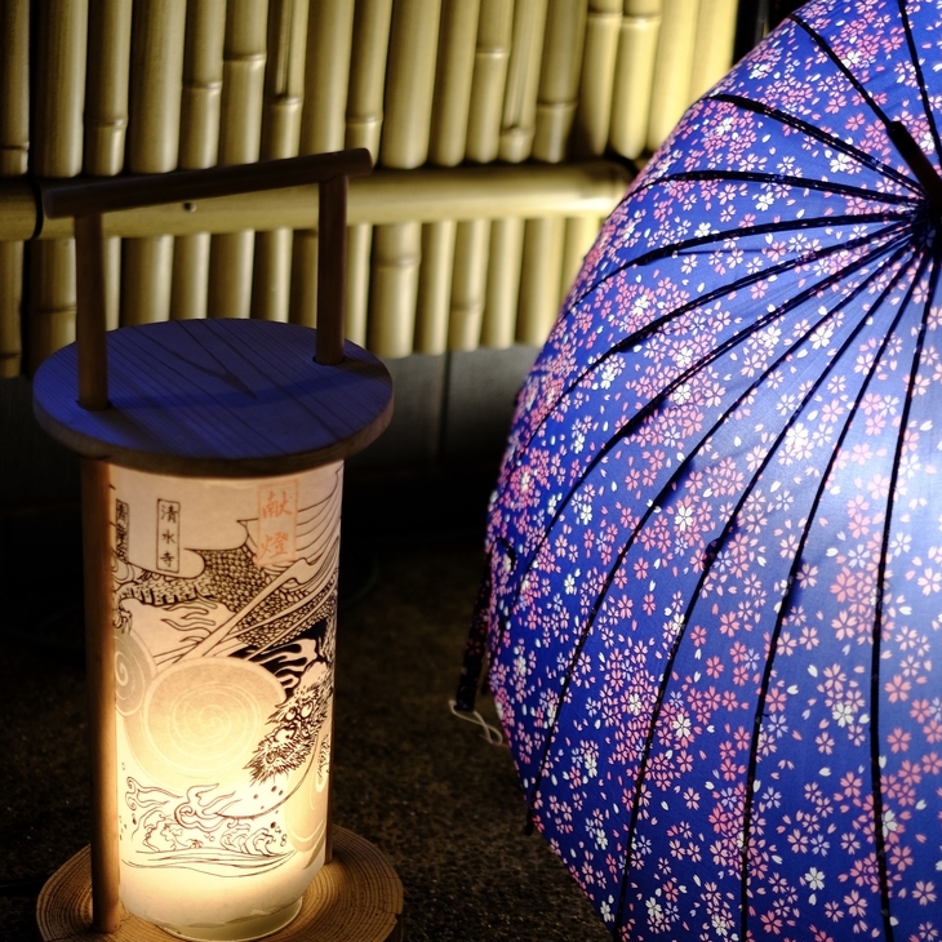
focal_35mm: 74
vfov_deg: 23.4
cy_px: 494
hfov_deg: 23.4
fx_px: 2278
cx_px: 486
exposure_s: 1/90
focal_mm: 35
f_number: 1.4
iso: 320
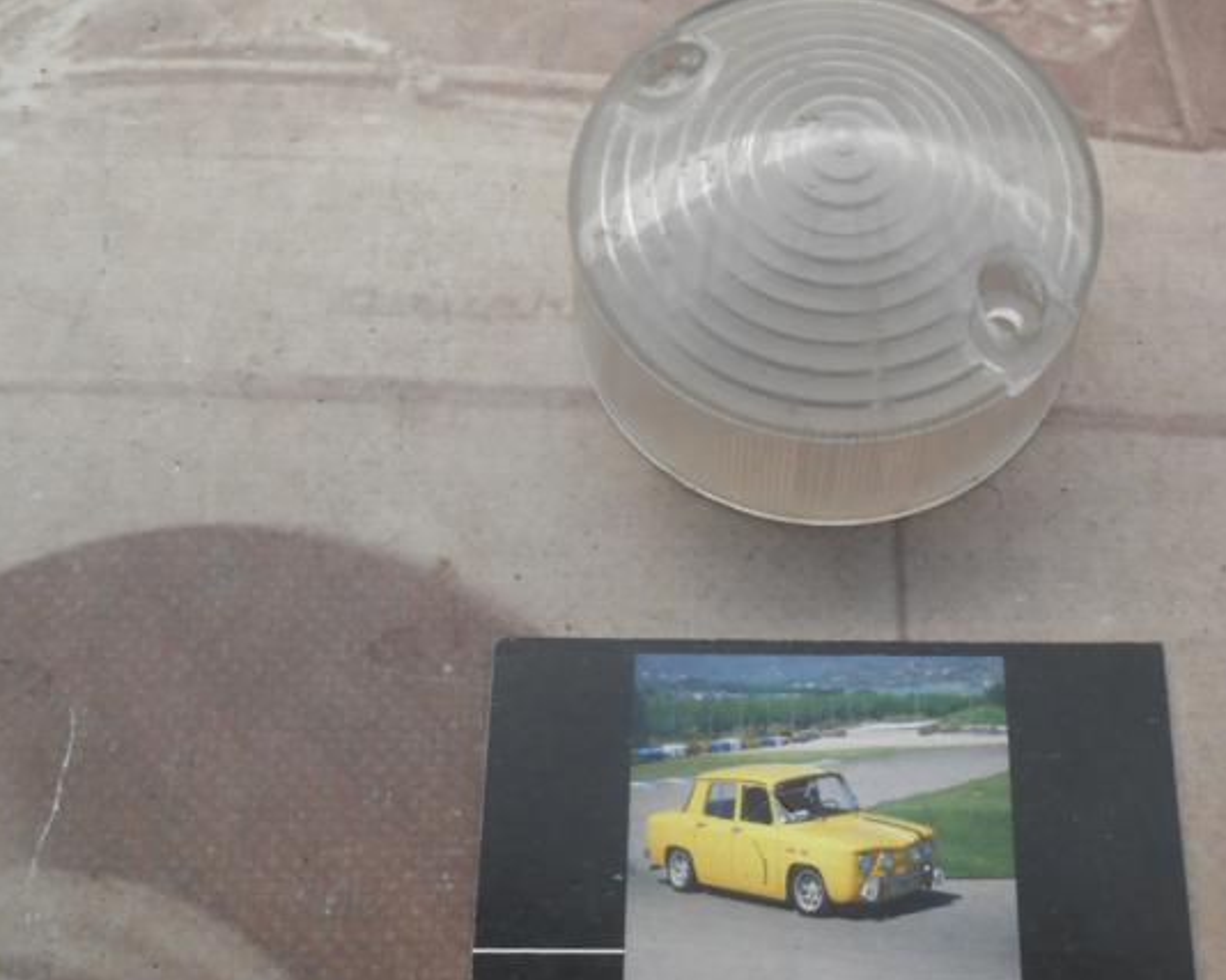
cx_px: 785
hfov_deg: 47.4
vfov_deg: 39.1
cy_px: 500
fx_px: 1379
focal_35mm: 38
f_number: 3.5
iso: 160
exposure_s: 1/30
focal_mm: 4.6
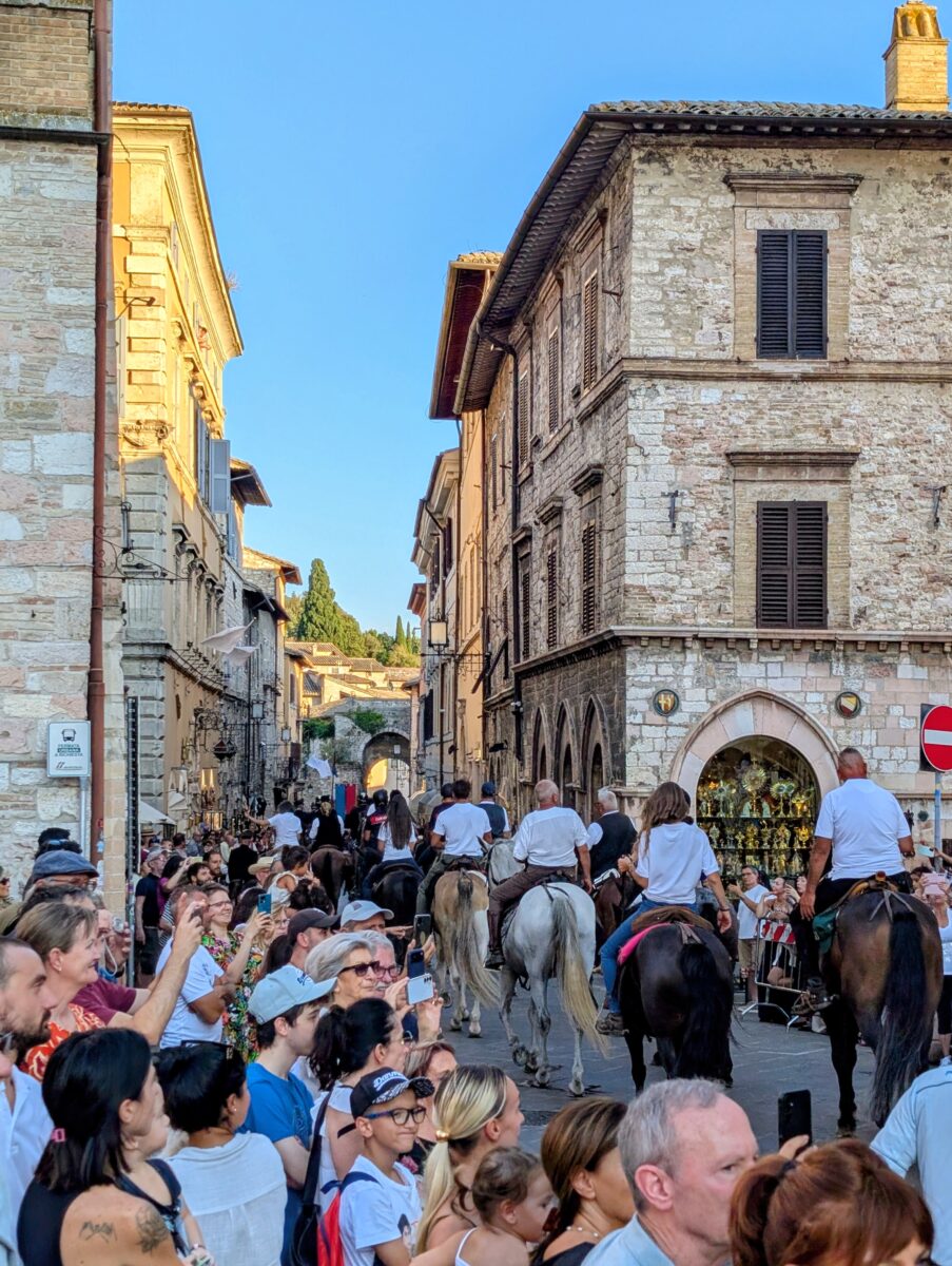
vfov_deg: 38.9
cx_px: 476
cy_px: 633
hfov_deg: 29.7
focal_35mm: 49
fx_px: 1793
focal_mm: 6.9
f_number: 1.68
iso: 20
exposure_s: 1/484
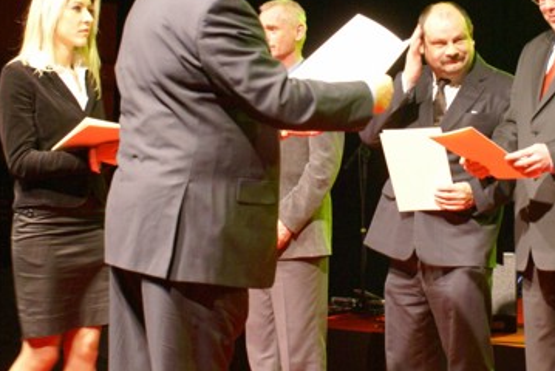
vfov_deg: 16.7
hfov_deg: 24.6
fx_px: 1265
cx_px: 382
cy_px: 165
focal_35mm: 82
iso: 800
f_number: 5
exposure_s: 1/25
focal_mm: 28
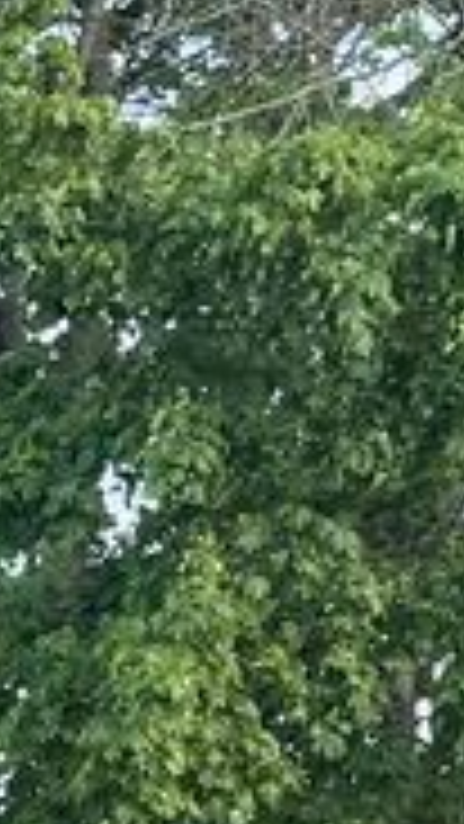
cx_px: -1599
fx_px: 4679
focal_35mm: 214
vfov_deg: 9.2
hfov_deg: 4.9
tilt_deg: -3.7
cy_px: 1839
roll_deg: +0.1
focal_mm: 6.76
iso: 100
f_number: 1.78
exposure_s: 1/266
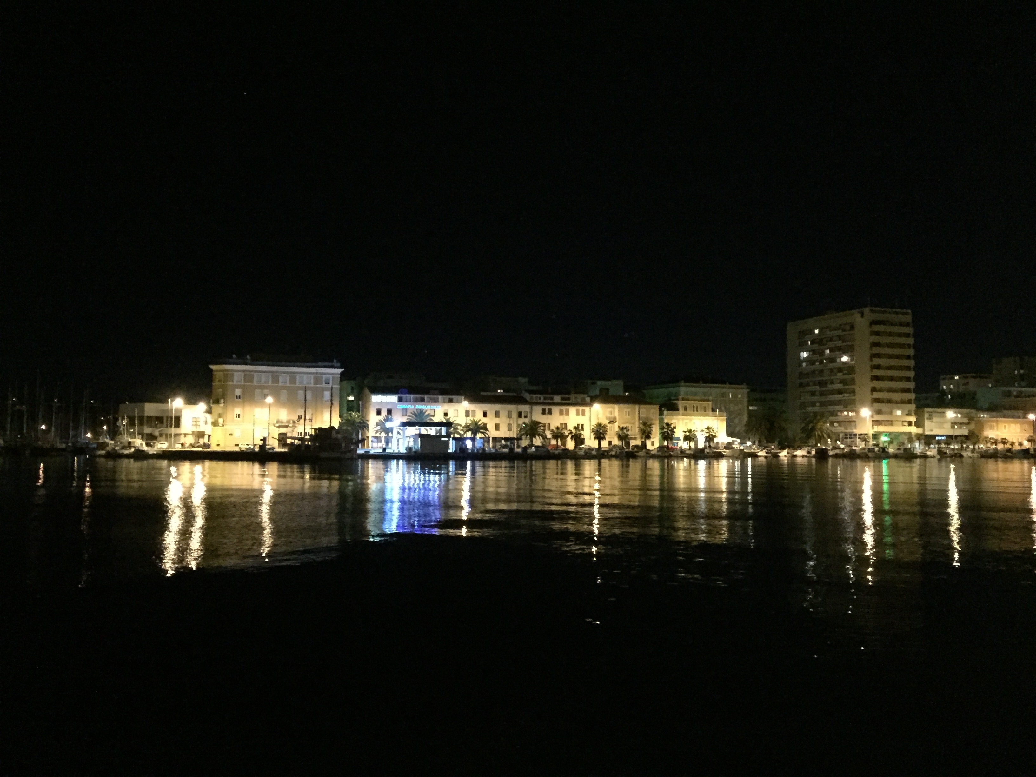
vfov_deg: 48.2
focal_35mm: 29
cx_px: 518
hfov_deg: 61.7
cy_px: 388
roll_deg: +0.0
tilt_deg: +4.3
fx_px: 868
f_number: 2.2
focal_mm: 4.15
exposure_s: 1/17
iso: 2000
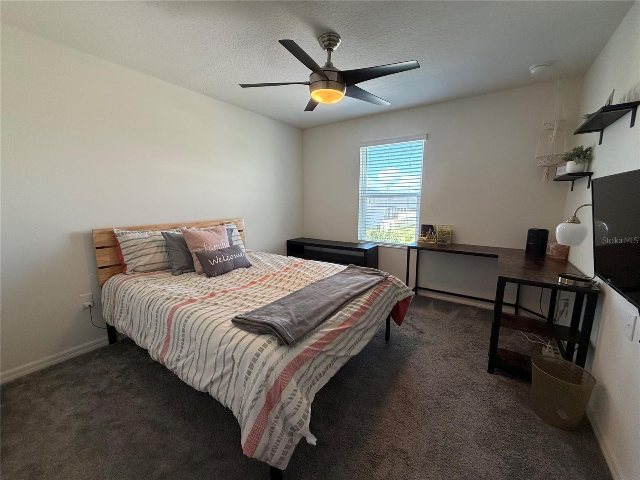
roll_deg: -0.3
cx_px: 320
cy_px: 240
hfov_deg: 102.1
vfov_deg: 85.7
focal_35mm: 14
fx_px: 259
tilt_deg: -9.4
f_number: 2.2
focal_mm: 2.22
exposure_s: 1/120
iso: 200
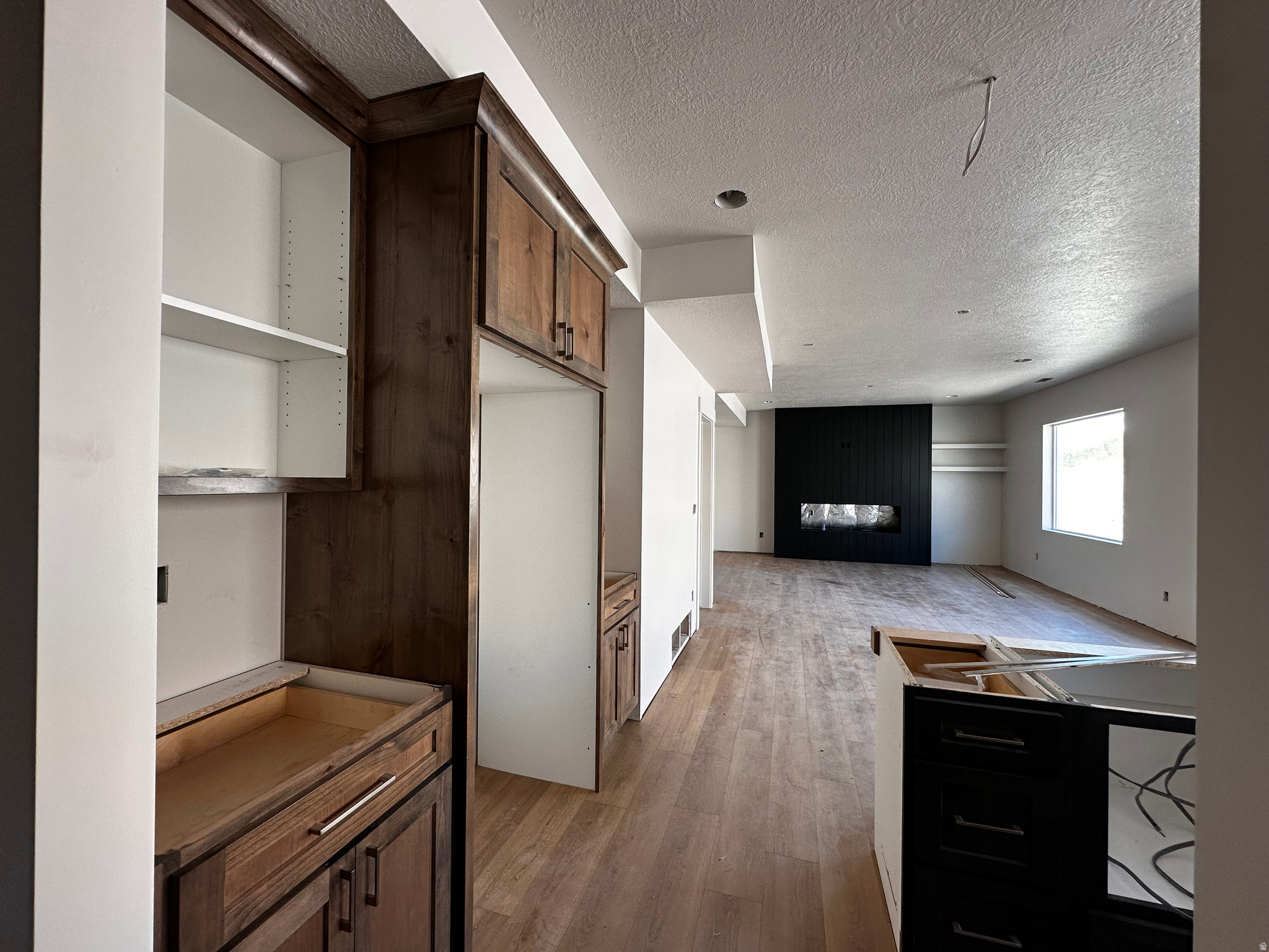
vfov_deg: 85.7
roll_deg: -0.8
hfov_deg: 102.1
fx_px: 513
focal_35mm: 14
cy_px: 476
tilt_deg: +0.5
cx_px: 634
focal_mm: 2.22
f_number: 2.2
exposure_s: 1/99
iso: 100
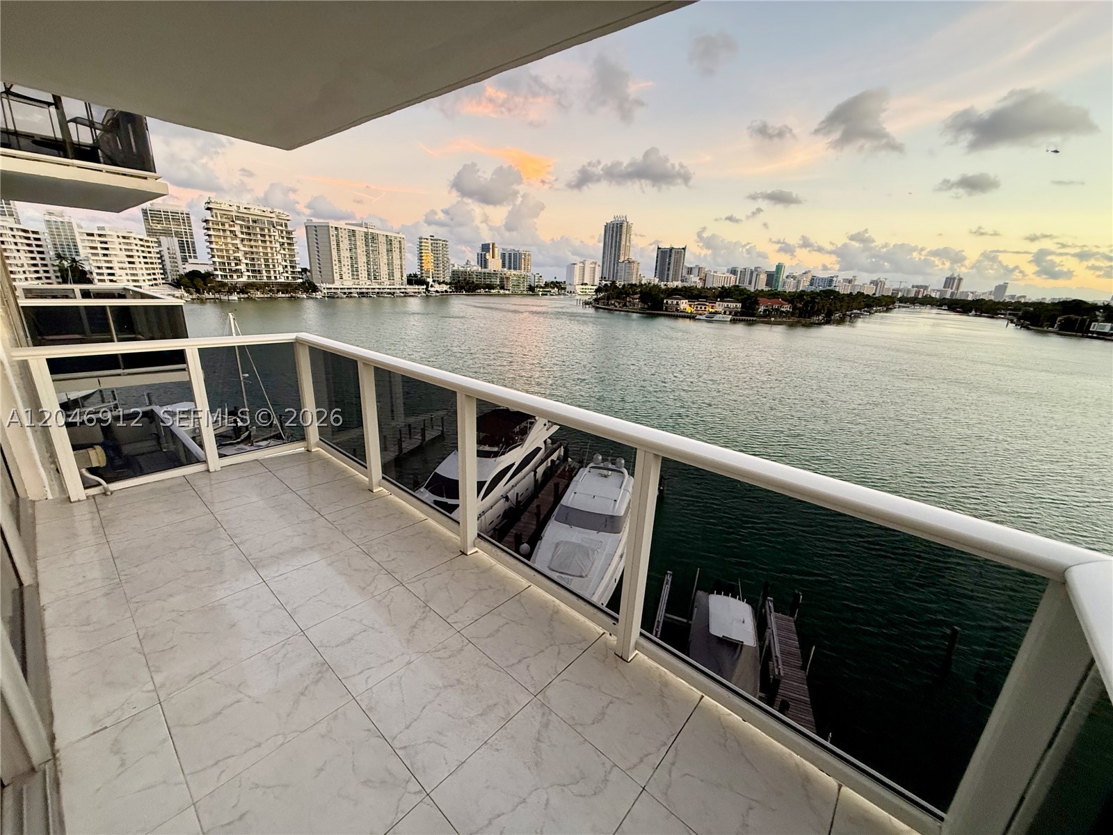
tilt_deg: -16.8
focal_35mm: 14
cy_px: 418
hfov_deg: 102.1
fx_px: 450
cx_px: 556
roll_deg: -2.9
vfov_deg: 85.7
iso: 320
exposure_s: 1/99
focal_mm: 2.22
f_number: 2.2
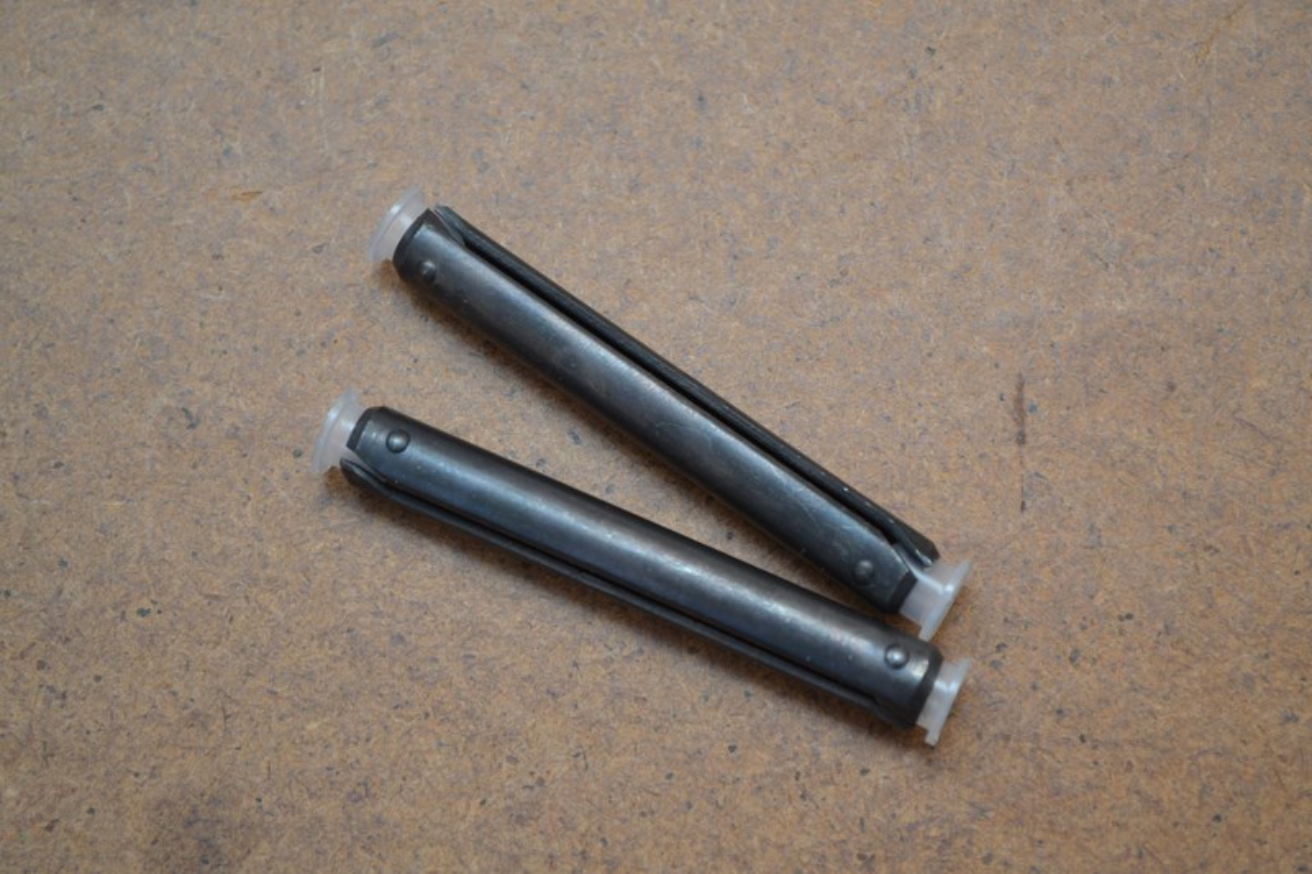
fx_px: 3006
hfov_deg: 24.6
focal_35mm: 82
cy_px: 437
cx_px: 656
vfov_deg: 16.5
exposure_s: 1/40
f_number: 5.6
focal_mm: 55
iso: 400
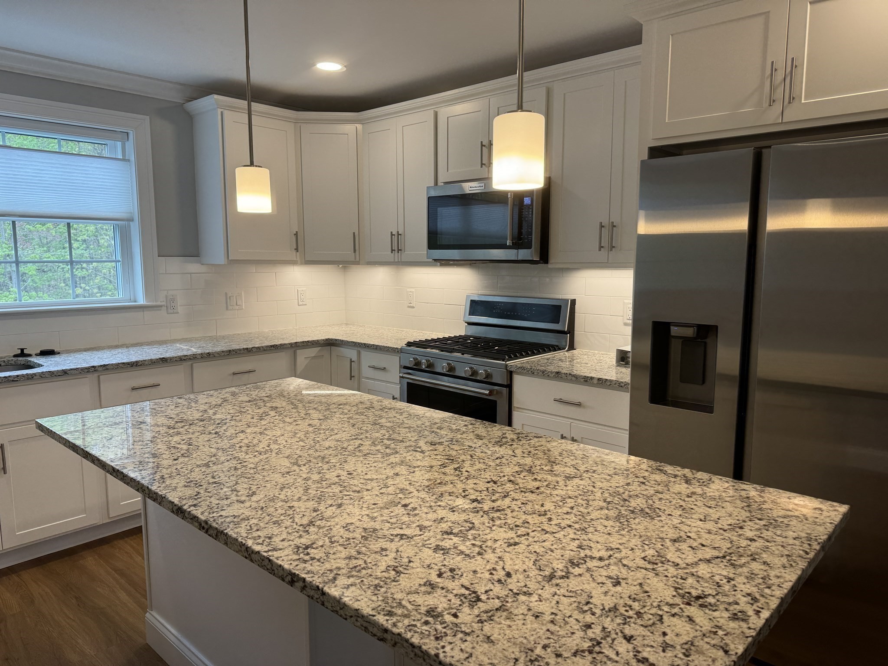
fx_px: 616
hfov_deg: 71.6
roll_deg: -0.1
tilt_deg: -8.4
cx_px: 444
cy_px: 333
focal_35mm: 24
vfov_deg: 56.8
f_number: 1.78
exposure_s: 1/120
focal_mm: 6.76
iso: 80
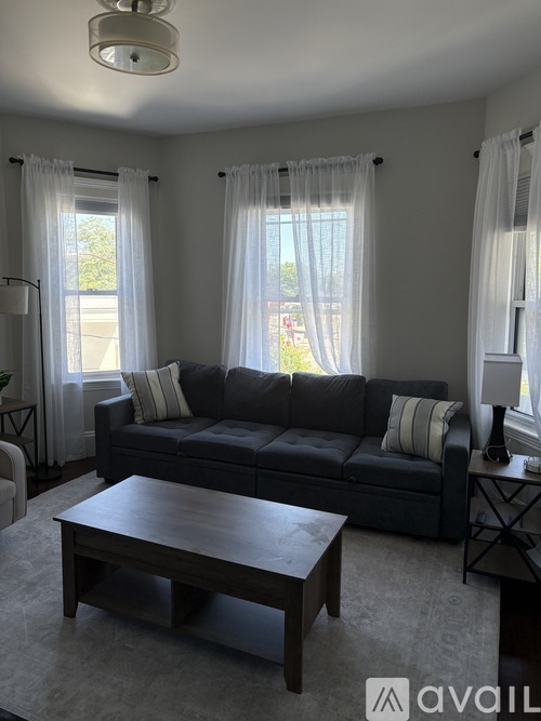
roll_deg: -1.4
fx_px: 542
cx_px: 270
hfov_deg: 53.0
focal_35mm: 26
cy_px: 360
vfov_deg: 67.3
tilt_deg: -7.5
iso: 125
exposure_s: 1/224
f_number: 1.6
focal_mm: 5.96
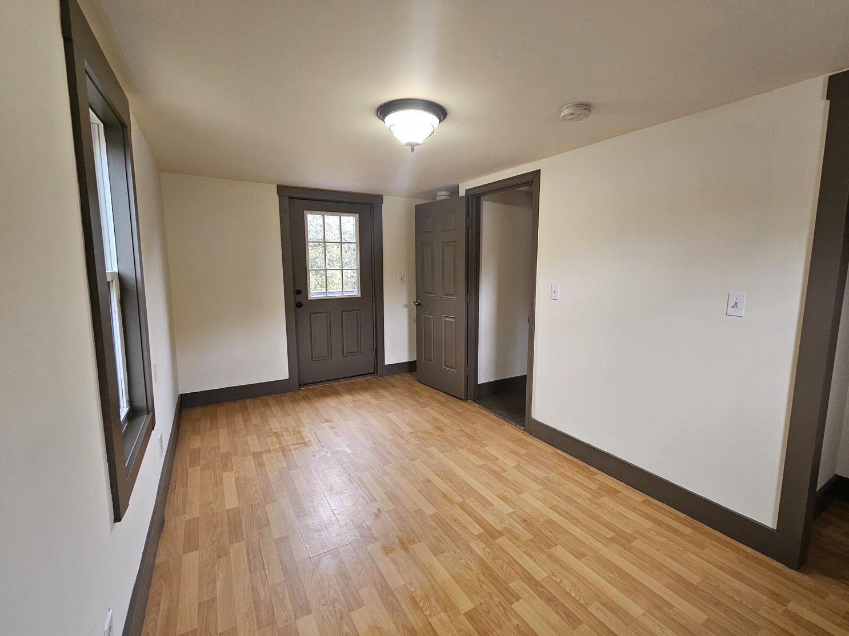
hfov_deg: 102.0
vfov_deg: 85.7
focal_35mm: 14
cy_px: 315
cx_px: 446
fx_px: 343
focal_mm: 2.2
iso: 200
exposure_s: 1/60
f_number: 2.2
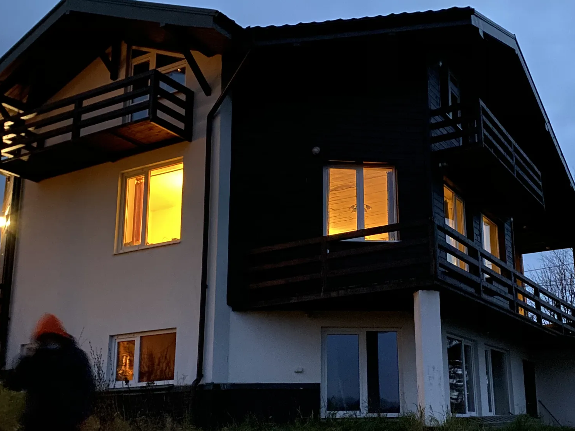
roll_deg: +1.0
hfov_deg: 44.4
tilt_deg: +13.9
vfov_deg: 34.2
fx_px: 698
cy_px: 259
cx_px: 361
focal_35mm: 42
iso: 800
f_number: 1.8
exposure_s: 1/4
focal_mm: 4.25
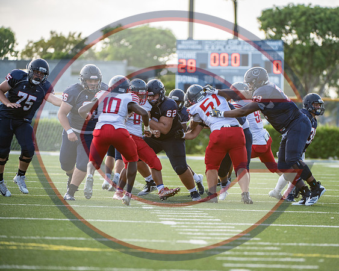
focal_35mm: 270
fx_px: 2711
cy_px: 136
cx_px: 203
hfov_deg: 7.2
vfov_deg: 5.7
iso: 220
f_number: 4
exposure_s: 1/1000
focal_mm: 240
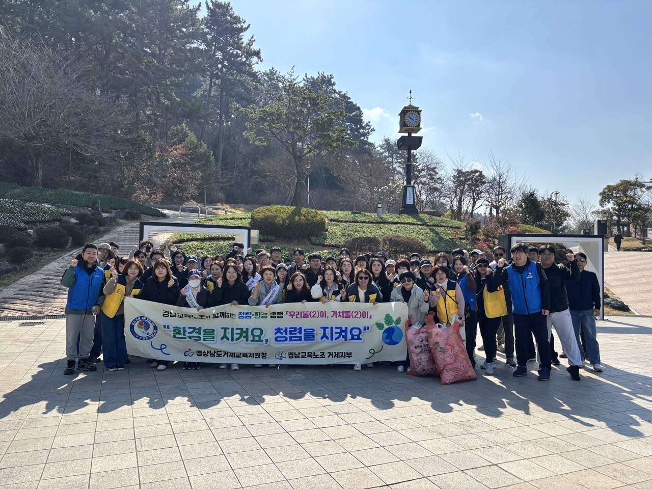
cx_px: 326
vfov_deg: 53.1
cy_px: 244
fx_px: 490
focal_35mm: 26
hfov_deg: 67.3
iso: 50
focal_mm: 5.96
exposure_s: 1/3311
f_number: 1.6
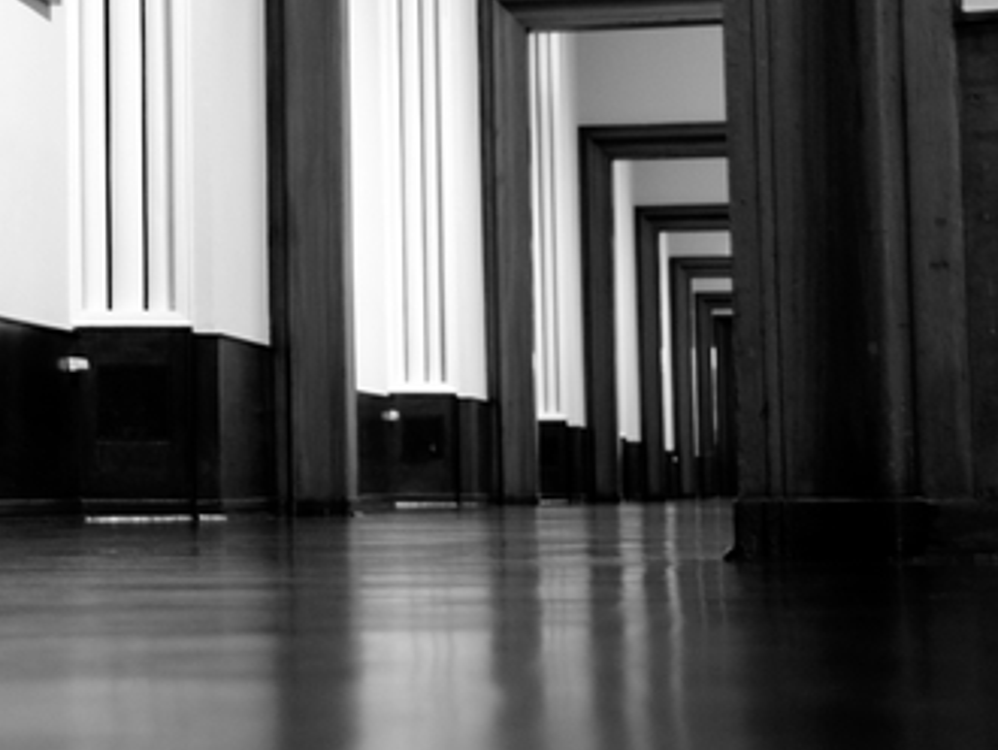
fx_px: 2890
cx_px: 145
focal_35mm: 100
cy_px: 194
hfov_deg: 19.3
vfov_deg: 14.7
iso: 400
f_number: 4
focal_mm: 29
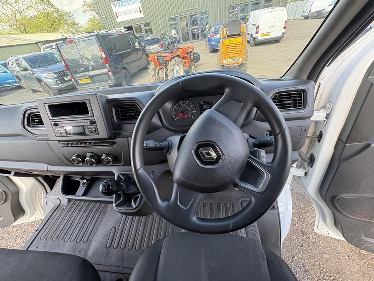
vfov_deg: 85.7
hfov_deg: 102.1
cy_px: 140
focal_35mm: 14
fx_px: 151
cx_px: 187
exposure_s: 1/99
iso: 160
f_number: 2.2
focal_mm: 2.22
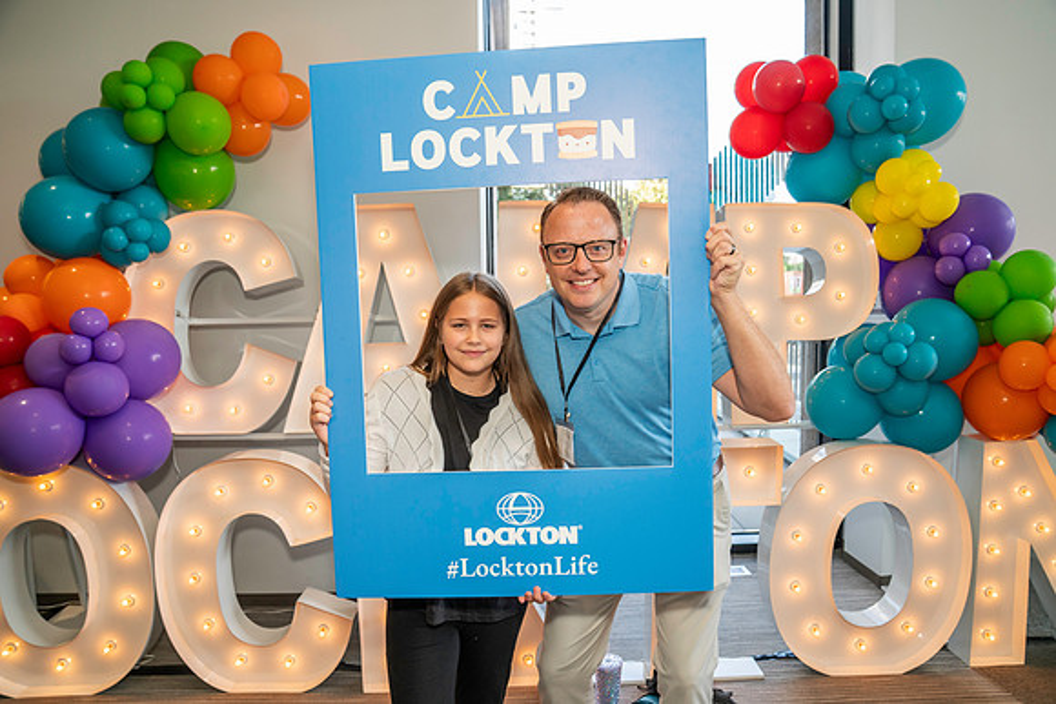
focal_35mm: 24
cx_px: 528
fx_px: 704
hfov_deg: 73.7
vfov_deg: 53.2
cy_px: 352
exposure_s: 1/200
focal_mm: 24
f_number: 4.5
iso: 1000
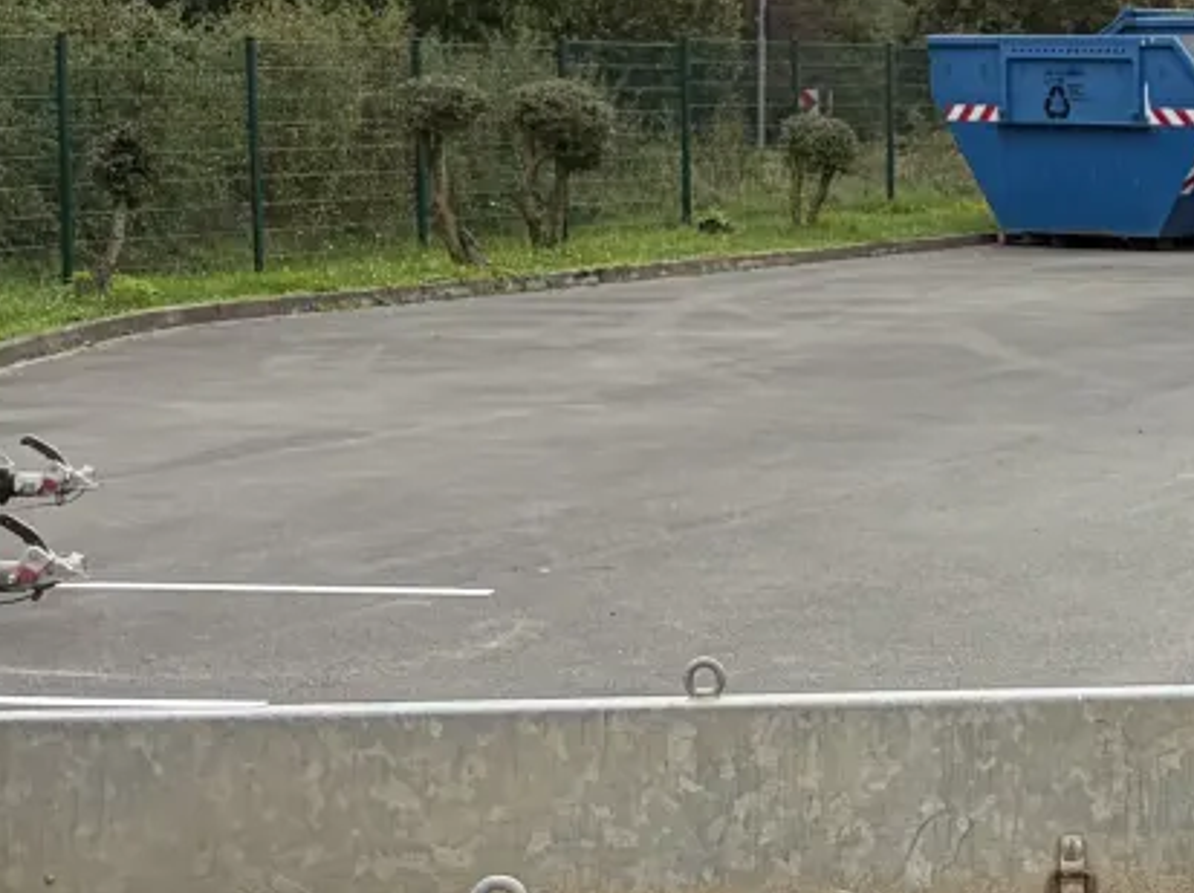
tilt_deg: -3.6
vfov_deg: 12.2
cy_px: 526
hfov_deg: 15.7
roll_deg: -1.0
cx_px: 1414
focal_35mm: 121
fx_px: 4170
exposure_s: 1/1217
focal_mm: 5.96
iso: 50
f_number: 1.6
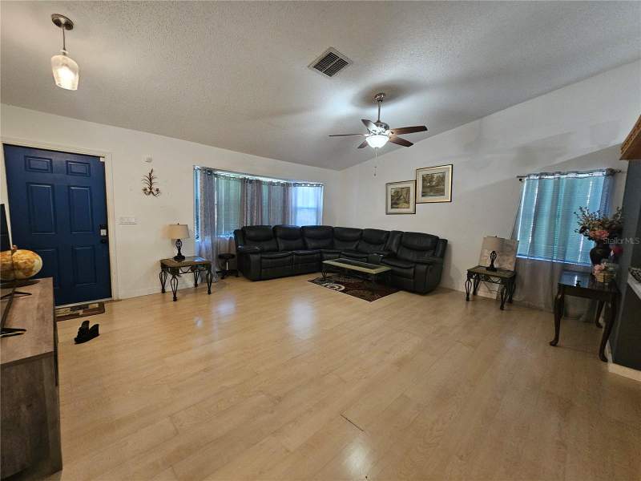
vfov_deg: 89.9
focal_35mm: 13
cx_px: 320
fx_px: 241
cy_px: 240
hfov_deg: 106.2
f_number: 2.2
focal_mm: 2.2
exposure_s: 1/40
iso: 400
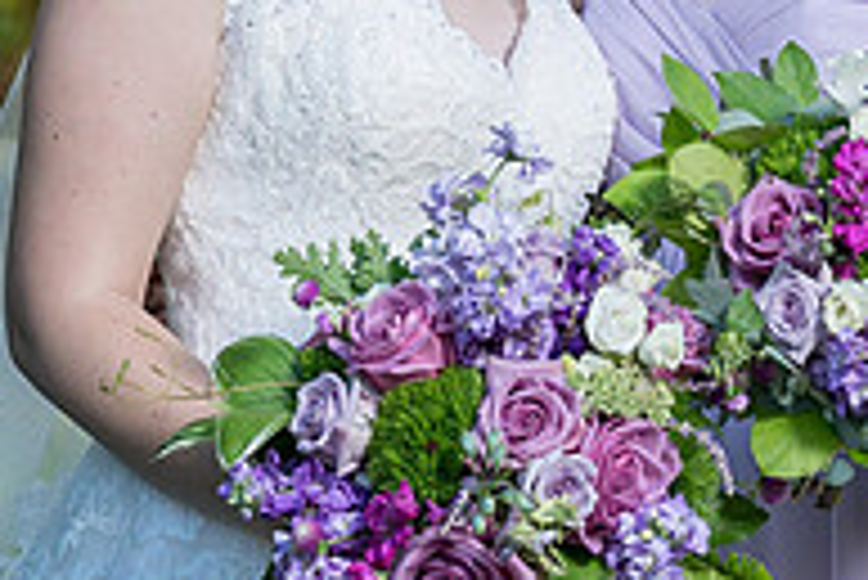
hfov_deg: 2.8
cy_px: -112
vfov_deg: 1.9
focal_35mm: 723
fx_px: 17445
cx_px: 639
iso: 160
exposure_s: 1/200
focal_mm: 200
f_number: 5.6
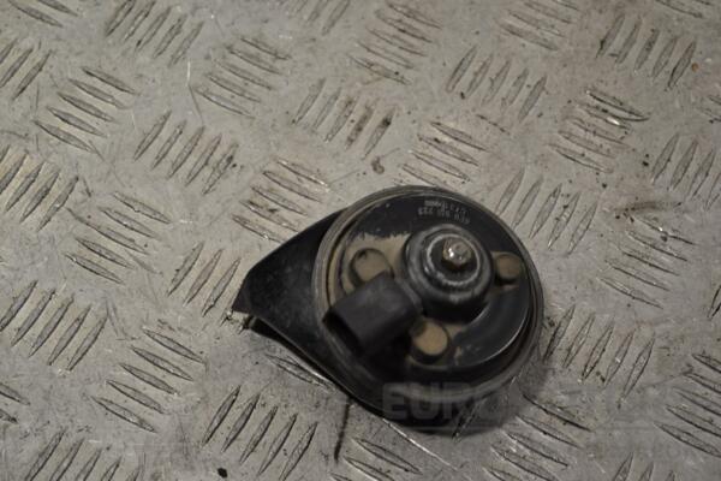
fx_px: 1652
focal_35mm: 82
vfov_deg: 16.6
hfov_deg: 24.6
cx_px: 360
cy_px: 240
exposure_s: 1/125
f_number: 5.6
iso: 400
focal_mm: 55
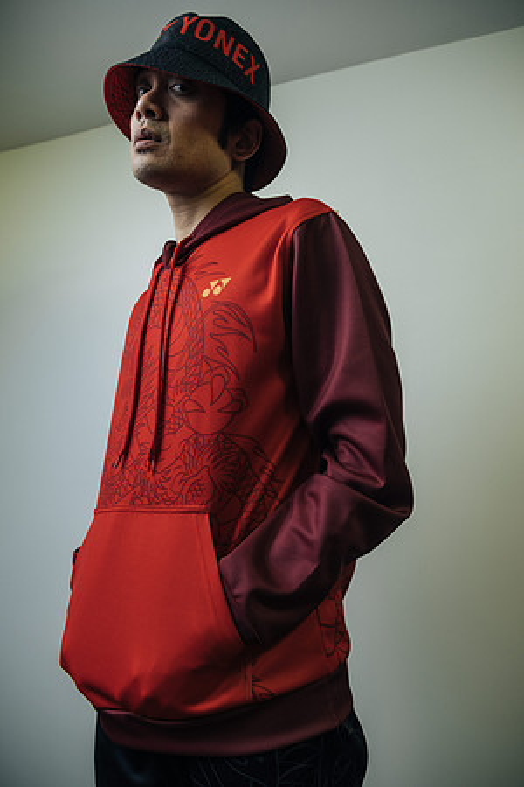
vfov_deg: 73.7
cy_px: 394
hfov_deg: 53.1
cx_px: 262
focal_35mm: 24
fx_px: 524
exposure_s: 1/125
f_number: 3.2
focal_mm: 16
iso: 400
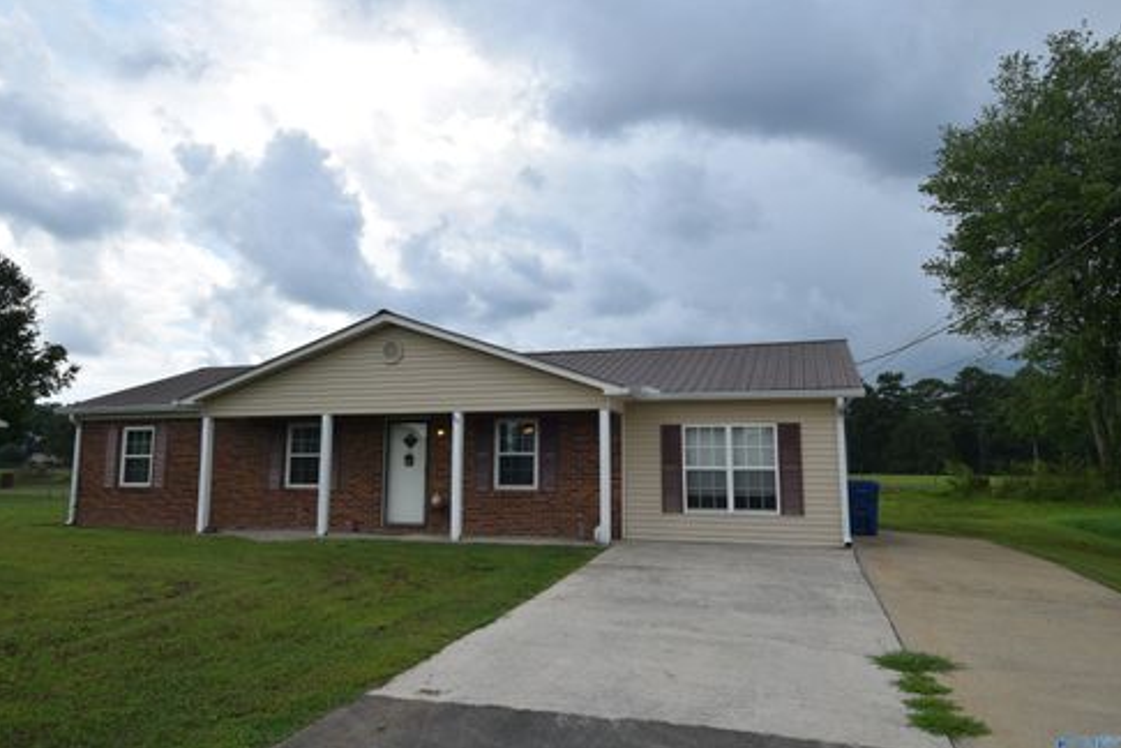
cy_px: 375
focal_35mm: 37
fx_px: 1152
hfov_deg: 51.9
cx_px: 554
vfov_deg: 35.9
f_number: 10
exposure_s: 1/400
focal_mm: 24
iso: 200
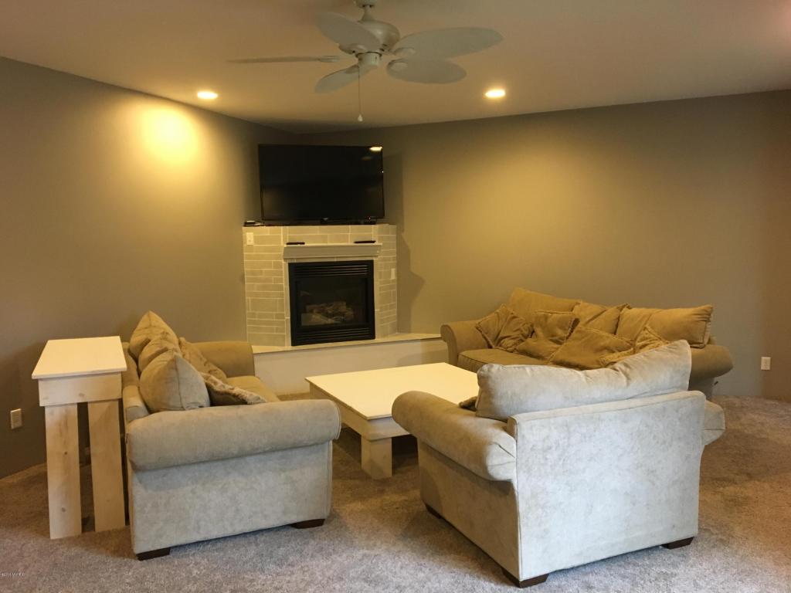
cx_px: 396
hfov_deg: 61.7
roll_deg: +0.8
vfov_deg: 48.2
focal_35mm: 29
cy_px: 296
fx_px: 663
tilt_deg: -5.0
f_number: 2.2
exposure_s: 1/24
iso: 200
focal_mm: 4.15
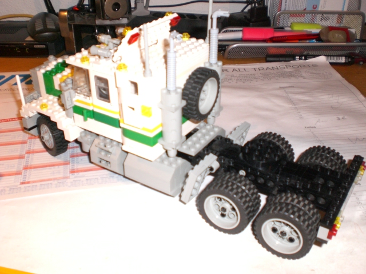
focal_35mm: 38
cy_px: 137
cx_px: 183
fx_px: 402
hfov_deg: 49.0
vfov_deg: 37.7
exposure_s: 1/60
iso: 200
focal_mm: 6.3
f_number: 3.1
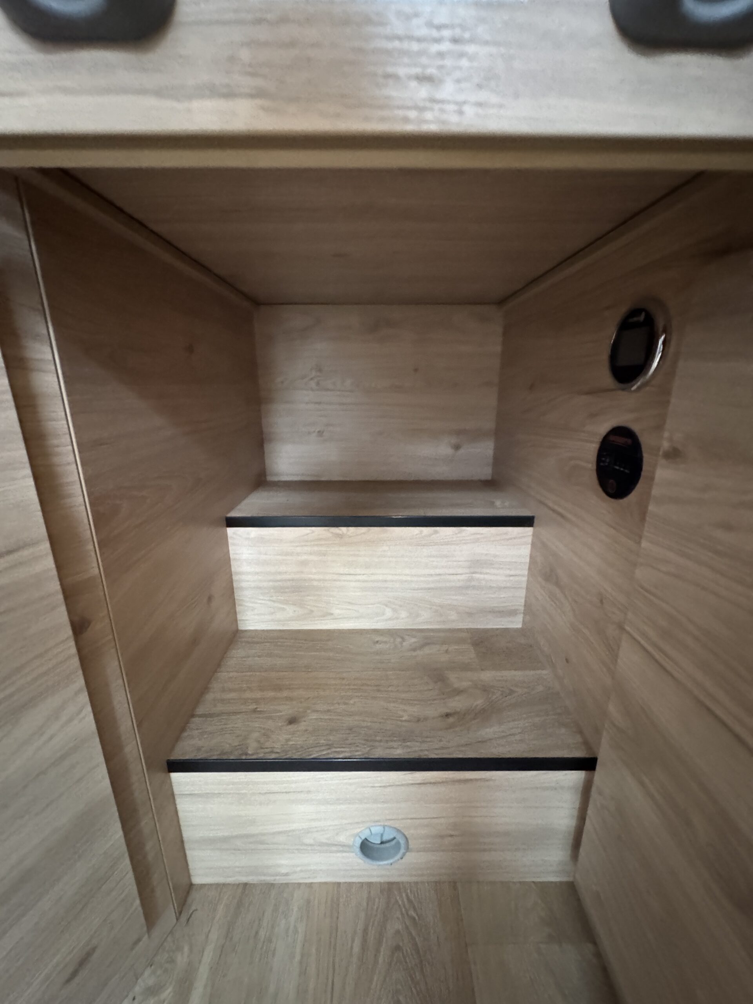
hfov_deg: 85.7
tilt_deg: -13.9
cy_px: 502
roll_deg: -0.5
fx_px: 406
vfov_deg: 102.1
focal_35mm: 14
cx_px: 376
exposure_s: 1/40
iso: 1250
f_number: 2.2
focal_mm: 2.22
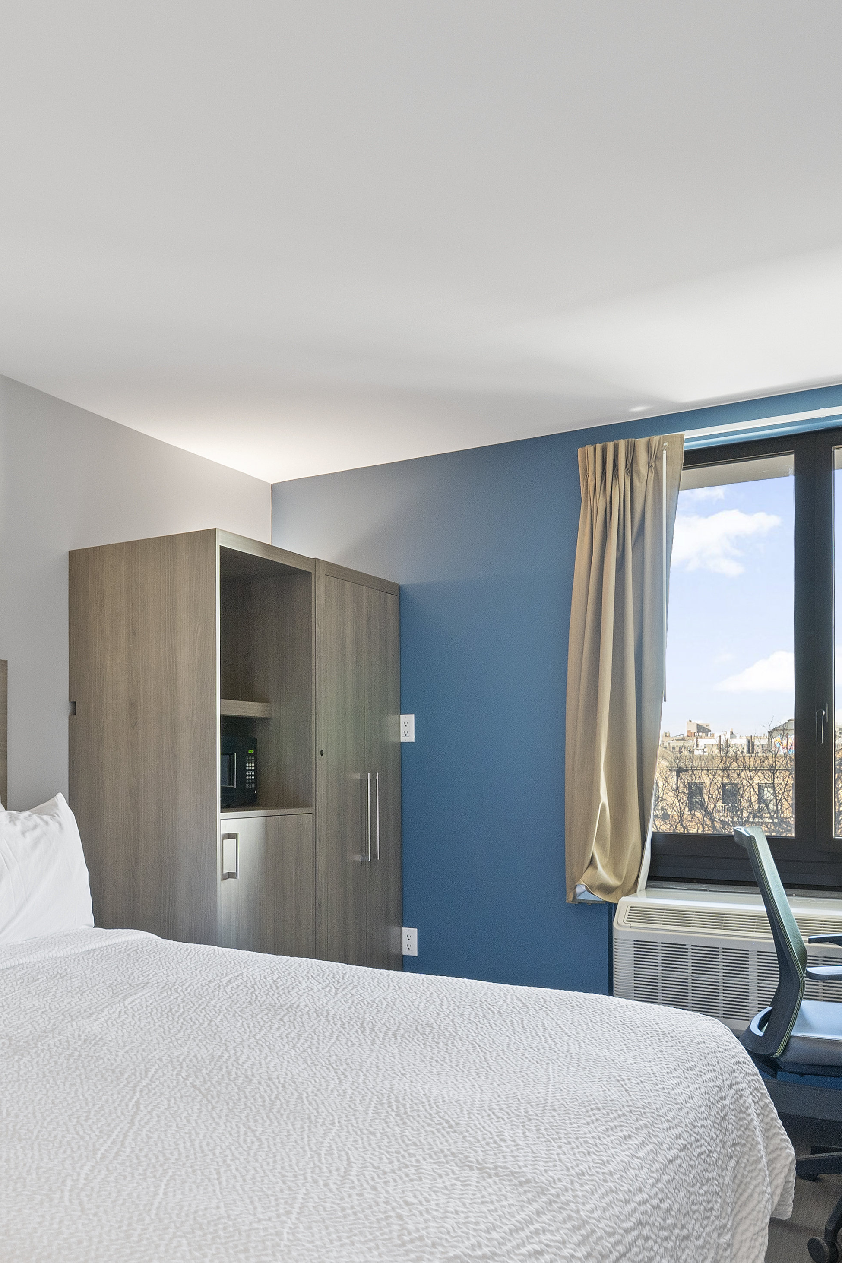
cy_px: 771
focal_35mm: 31
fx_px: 1087
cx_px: 102
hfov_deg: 39.6
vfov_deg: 59.7
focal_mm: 15
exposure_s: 1/13
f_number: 8
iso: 500
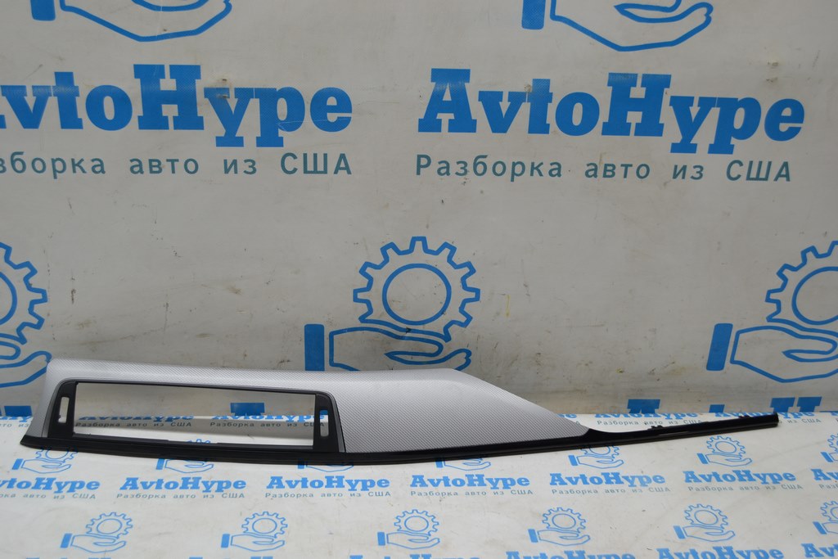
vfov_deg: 34.2
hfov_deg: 49.5
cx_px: 419
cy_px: 280
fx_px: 908
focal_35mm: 39
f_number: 5
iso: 400
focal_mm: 26
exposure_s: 1/100
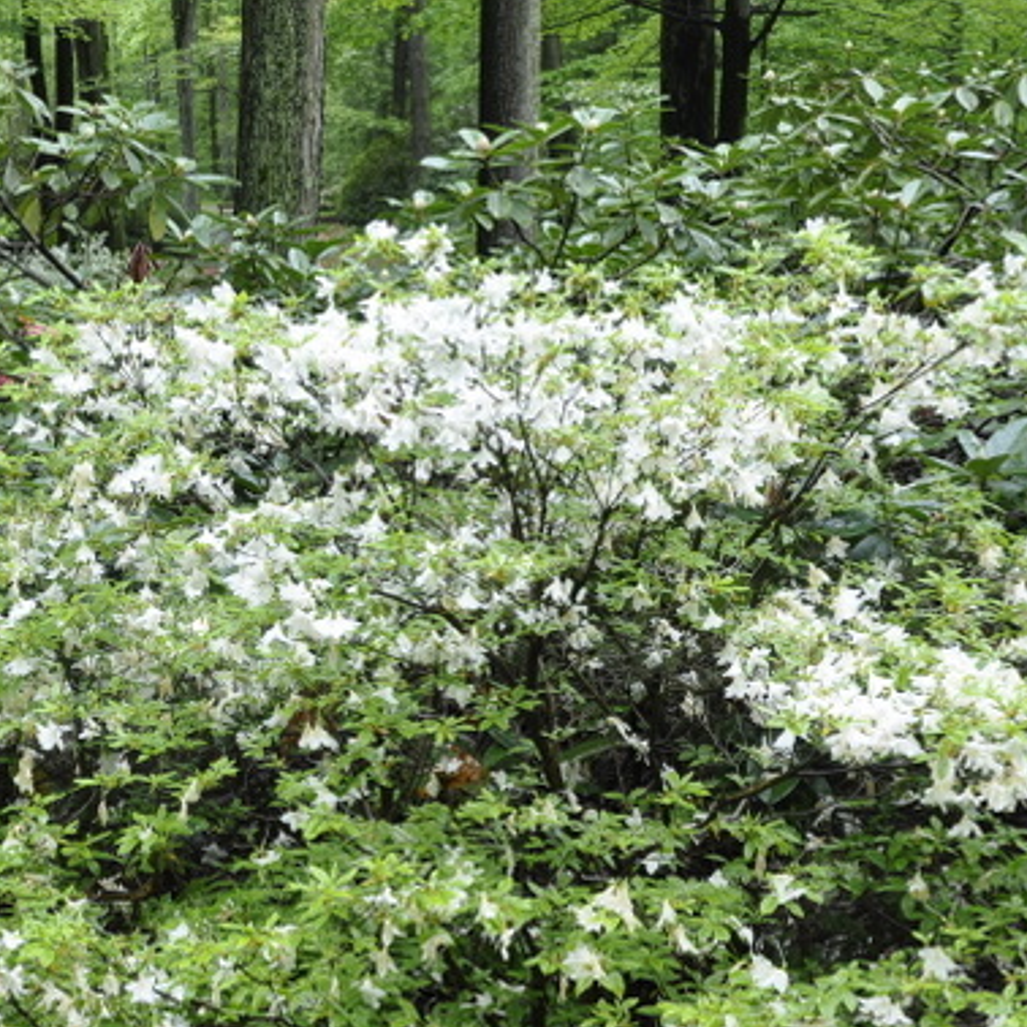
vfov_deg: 24.6
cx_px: 171
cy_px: 617
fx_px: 2350
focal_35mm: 70
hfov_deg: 24.2
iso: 200
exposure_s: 1/60
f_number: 8
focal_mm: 26
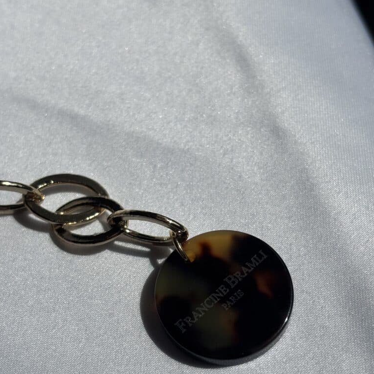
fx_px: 758
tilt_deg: -60.7
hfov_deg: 27.7
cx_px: 188
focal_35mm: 62
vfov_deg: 27.6
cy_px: 244
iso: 40
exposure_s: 1/7692
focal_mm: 5.96
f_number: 1.6
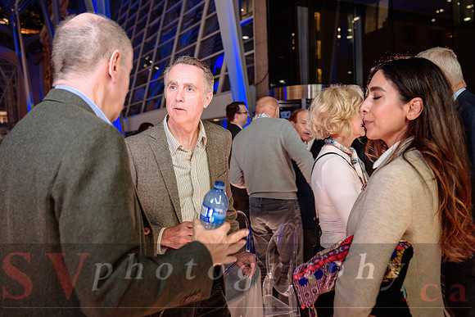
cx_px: 257
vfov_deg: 36.3
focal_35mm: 37
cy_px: 138
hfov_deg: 52.3
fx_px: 483
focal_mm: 32.5
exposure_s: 1/30
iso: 500
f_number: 4
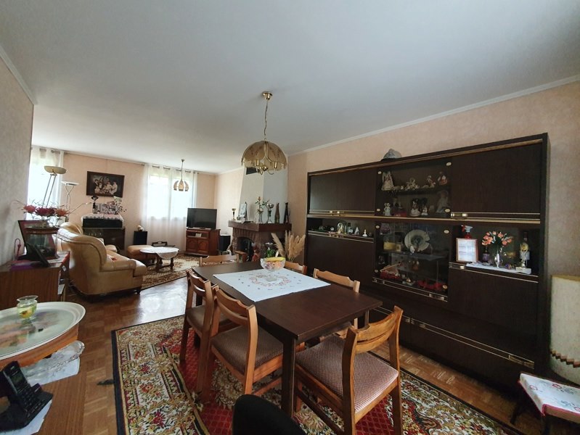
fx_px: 218
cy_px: 218
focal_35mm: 13
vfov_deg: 90.0
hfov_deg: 106.2
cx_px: 290
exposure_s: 1/33
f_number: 2.2
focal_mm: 1.8
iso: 500
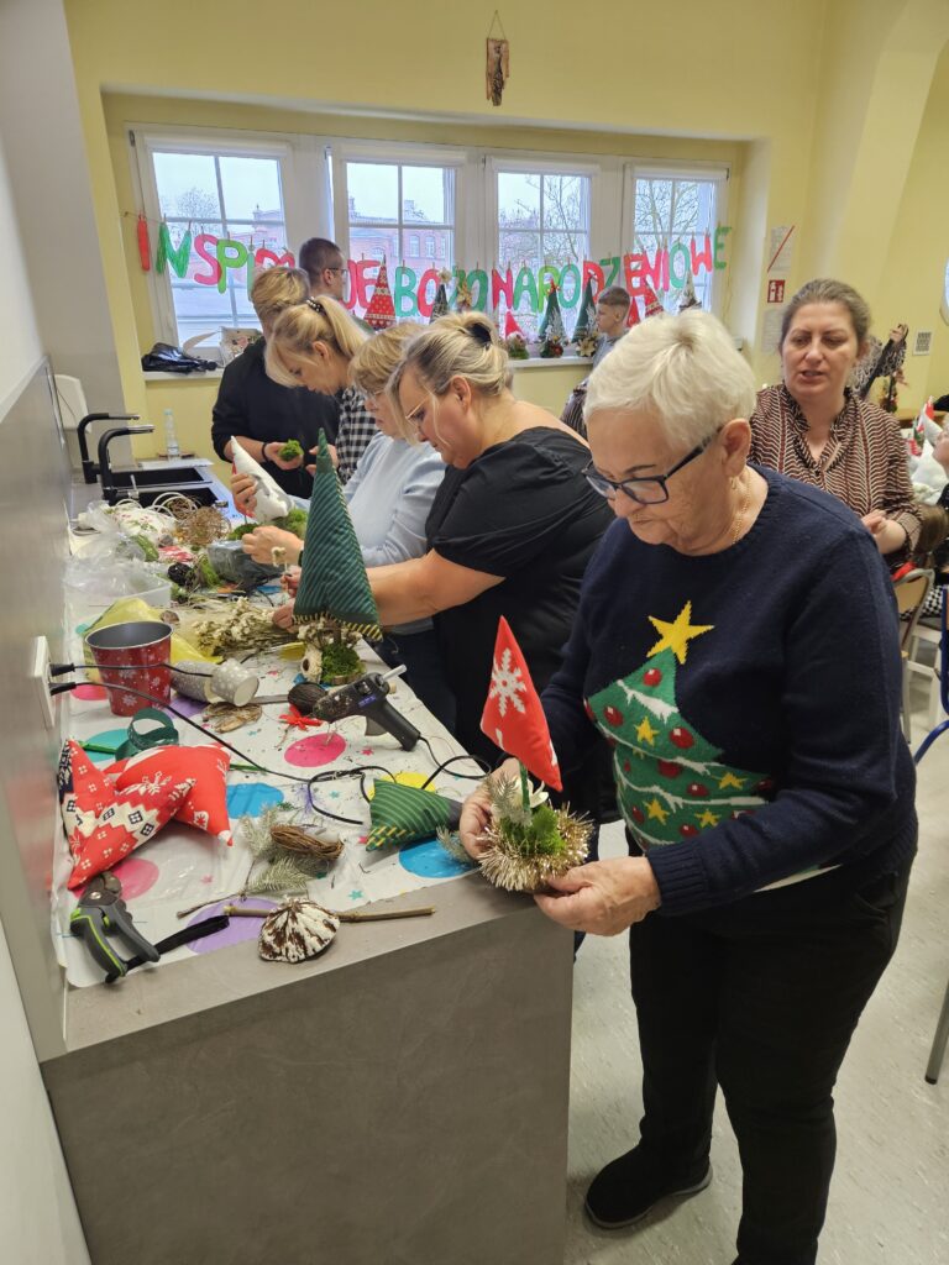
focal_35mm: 23
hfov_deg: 58.9
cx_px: 474
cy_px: 632
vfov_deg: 73.9
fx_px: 841
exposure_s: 1/100
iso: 250
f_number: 1.8
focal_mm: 5.4
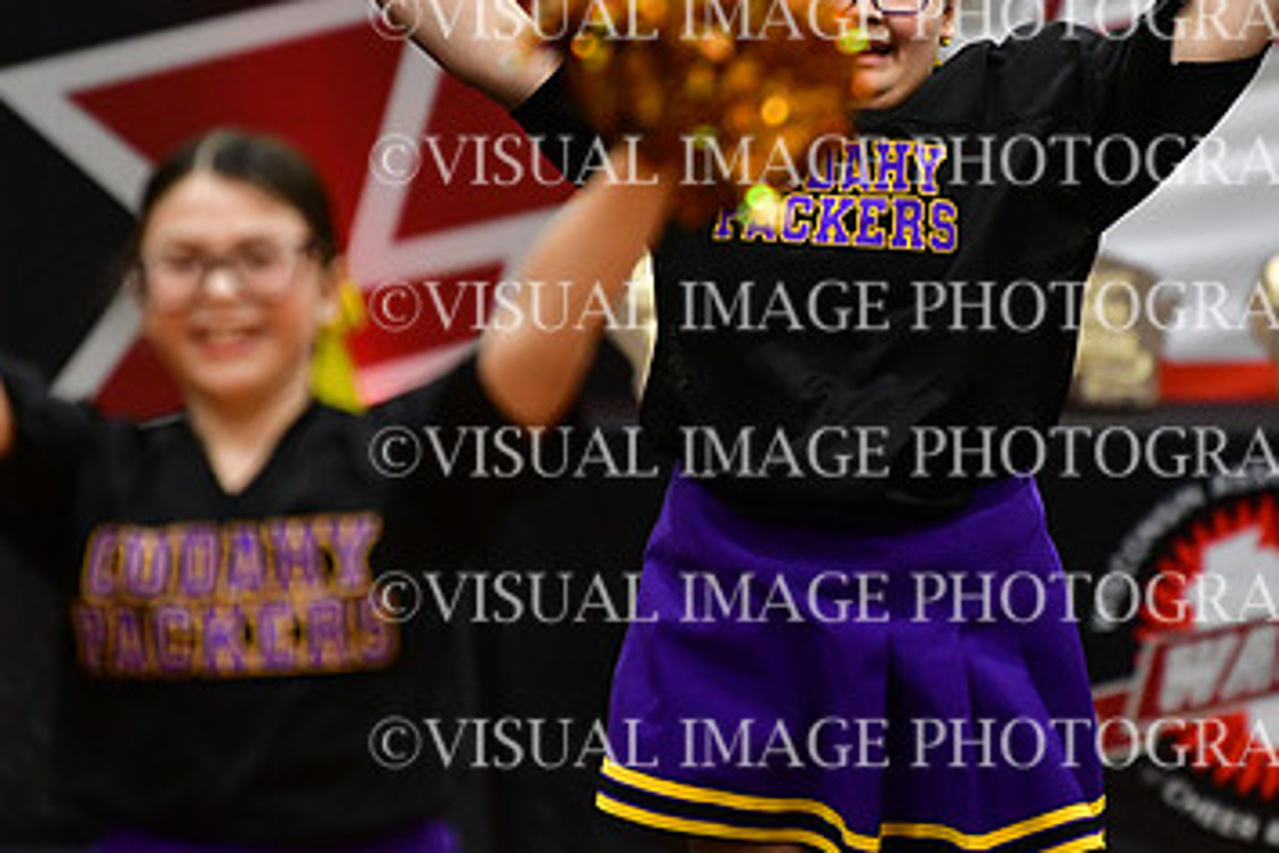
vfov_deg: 2.8
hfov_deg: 4.2
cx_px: 892
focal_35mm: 491
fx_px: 17443
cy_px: 233
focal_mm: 200
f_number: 2.8
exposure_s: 1/800
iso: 4000
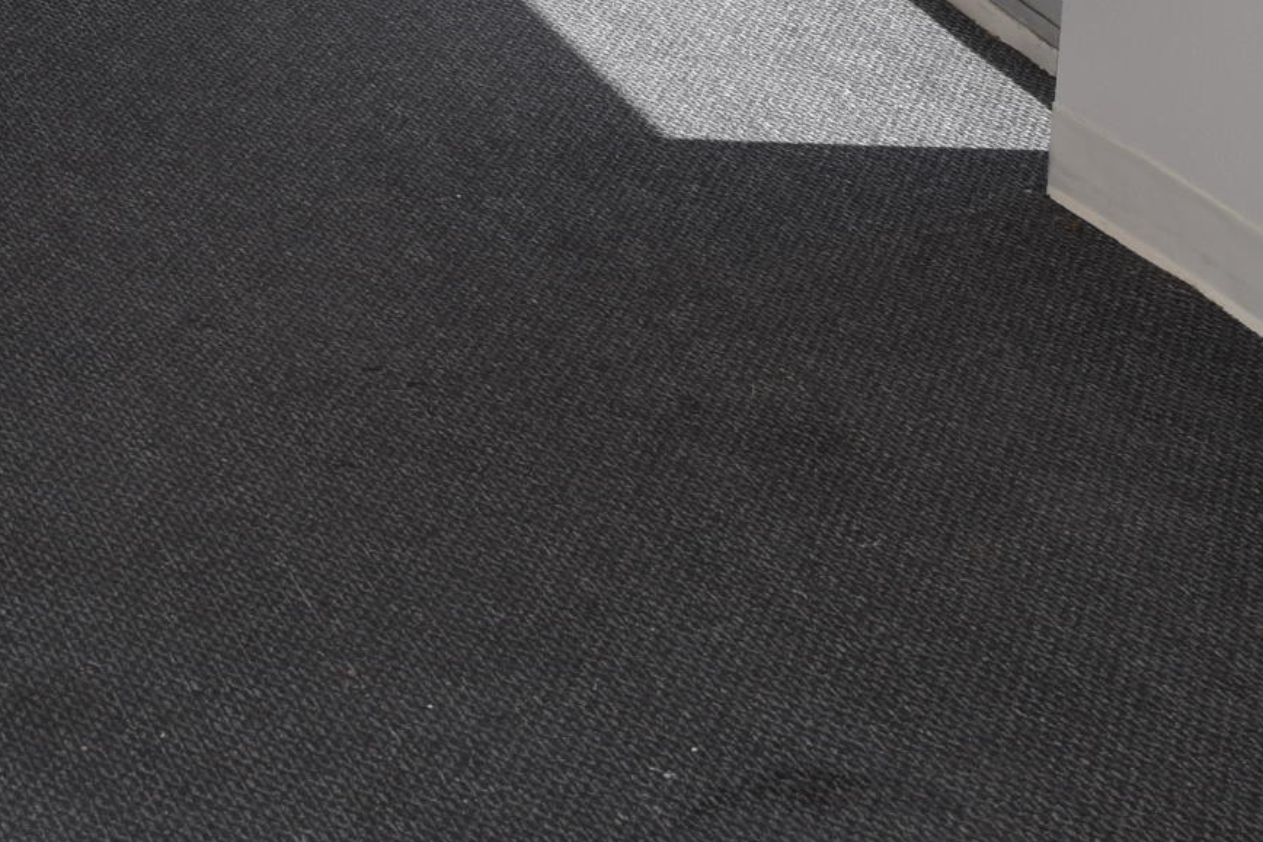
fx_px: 4000
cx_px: 20
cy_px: -570
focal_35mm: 114
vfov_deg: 11.3
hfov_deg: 17.6
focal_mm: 22
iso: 100
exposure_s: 1/160
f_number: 6.3
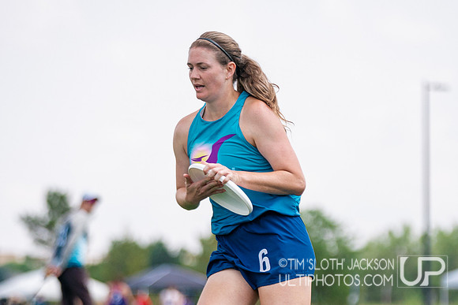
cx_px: 280
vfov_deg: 5.4
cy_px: 236
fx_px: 3263
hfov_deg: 8.0
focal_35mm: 256
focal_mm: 137
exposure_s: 1/8000
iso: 640
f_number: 2.8
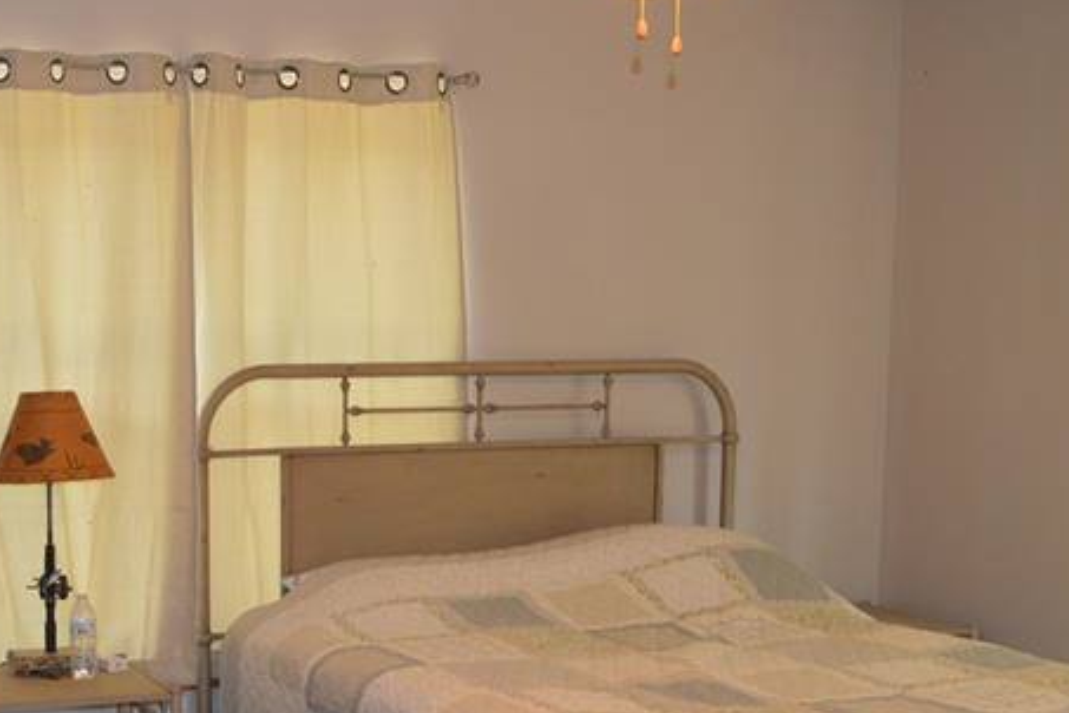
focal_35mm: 61
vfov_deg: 21.8
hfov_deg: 31.9
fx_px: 1811
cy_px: 628
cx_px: 191
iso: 640
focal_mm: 18
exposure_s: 1/60
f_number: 3.5
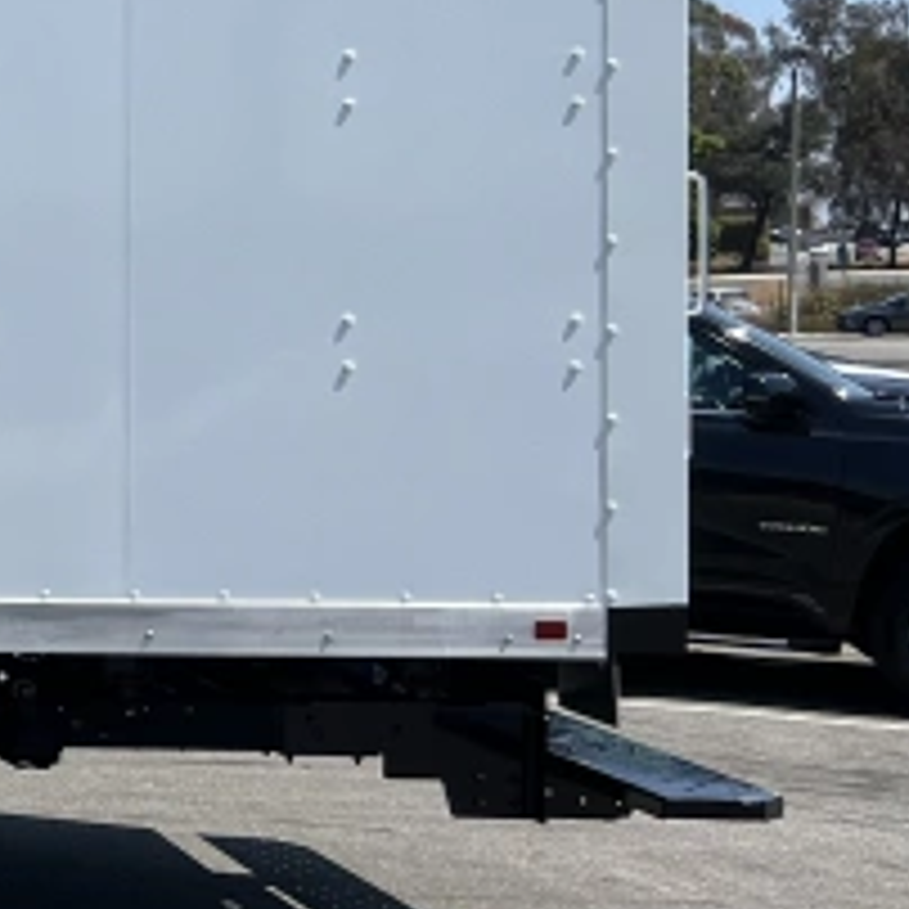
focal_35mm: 91
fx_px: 2704
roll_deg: +0.5
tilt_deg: -0.8
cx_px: -792
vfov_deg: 19.0
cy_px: 274
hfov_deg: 15.8
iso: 50
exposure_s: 1/5076
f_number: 1.5
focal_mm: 5.7
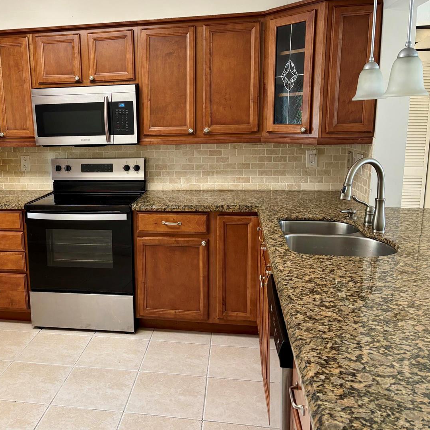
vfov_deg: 48.4
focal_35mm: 34
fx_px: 478
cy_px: 204
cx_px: 131
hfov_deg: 47.4
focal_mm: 5.96
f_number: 1.6
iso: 200
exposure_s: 1/60
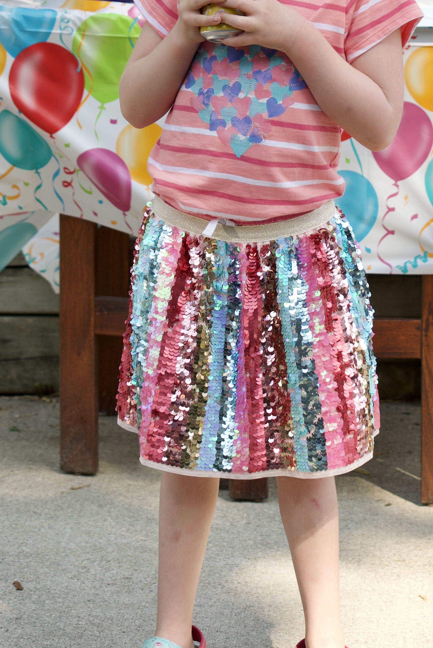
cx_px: 250
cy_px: 219
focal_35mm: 94
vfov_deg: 21.6
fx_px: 1695
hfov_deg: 14.6
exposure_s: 1/125
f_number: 4
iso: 100
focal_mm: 54
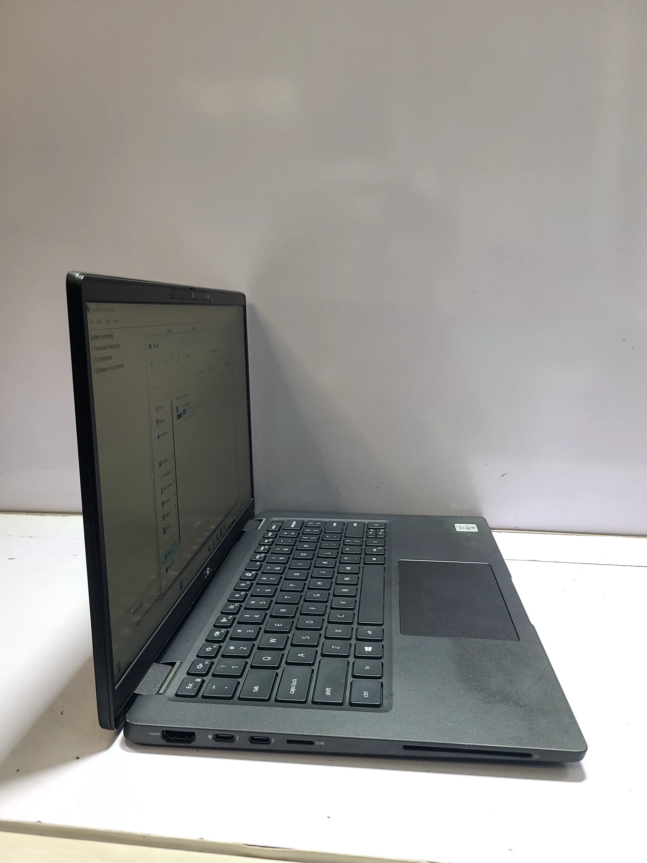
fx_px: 648
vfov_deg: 67.3
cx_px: 324
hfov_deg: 53.1
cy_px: 432
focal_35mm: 26
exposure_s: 1/50
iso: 80
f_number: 1.8
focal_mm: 5.4
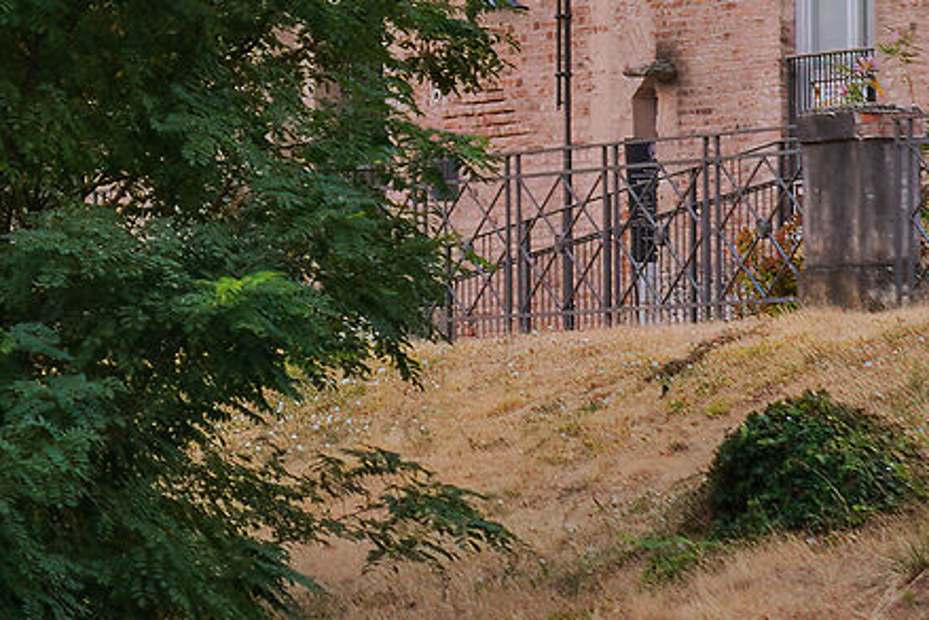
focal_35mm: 383
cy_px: 204
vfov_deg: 3.6
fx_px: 9886
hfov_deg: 5.2
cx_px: -1528
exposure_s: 1/40
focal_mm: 70
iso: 50
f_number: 3.2
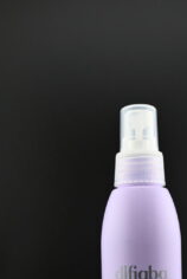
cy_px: 246
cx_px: 112
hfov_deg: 22.7
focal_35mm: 60
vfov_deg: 31.9
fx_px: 466
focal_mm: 21
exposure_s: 1/160
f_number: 4
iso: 400
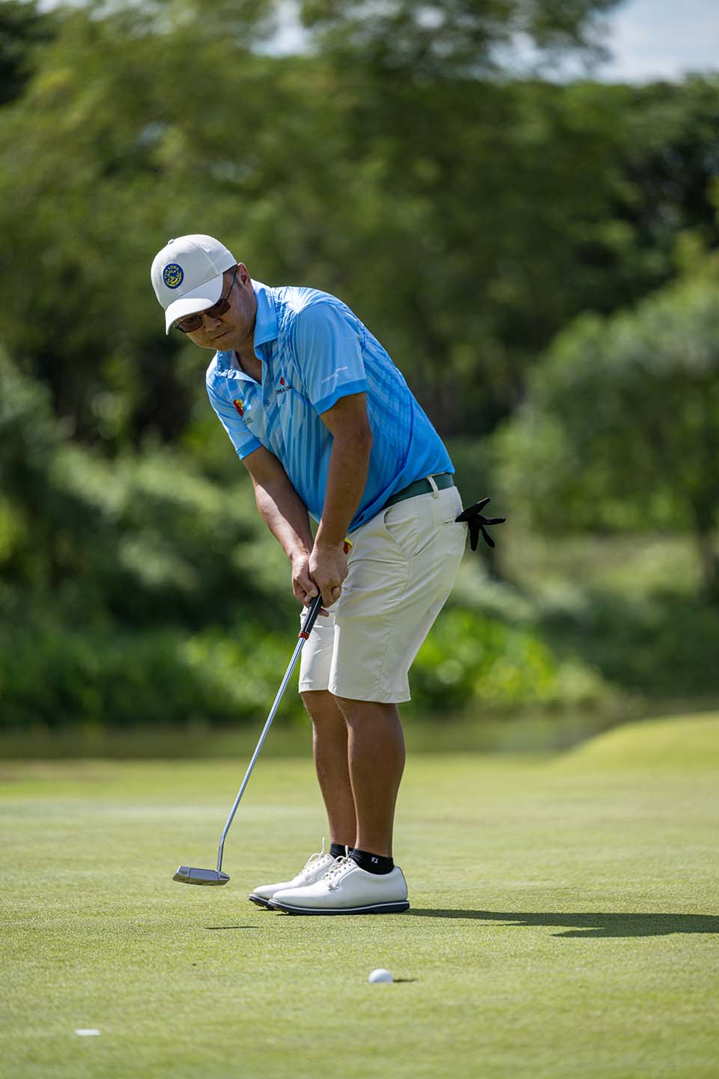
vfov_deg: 11.4
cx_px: 360
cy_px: 540
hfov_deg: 7.6
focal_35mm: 180
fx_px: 5392
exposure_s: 1/6400
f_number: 2.8
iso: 450
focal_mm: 180
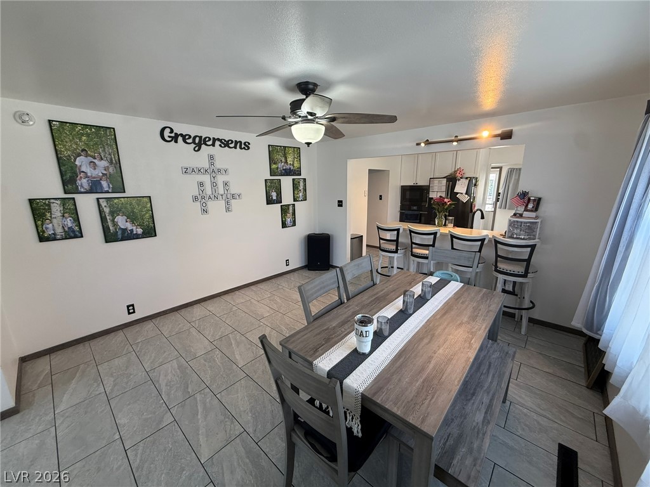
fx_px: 263
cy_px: 244
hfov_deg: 102.1
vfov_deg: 85.7
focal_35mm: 14
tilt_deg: -12.3
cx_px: 325
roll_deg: +1.2
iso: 160
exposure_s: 1/120
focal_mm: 2.22
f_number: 2.2
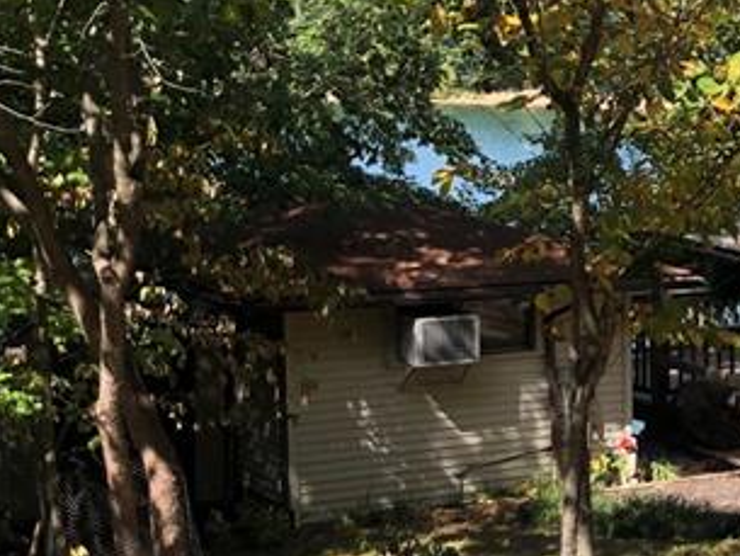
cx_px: 1065
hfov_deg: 18.7
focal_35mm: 94
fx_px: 2010
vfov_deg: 15.7
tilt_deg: -8.2
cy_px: 364
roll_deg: -0.9
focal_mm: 3.99
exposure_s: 1/578
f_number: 1.8
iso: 20
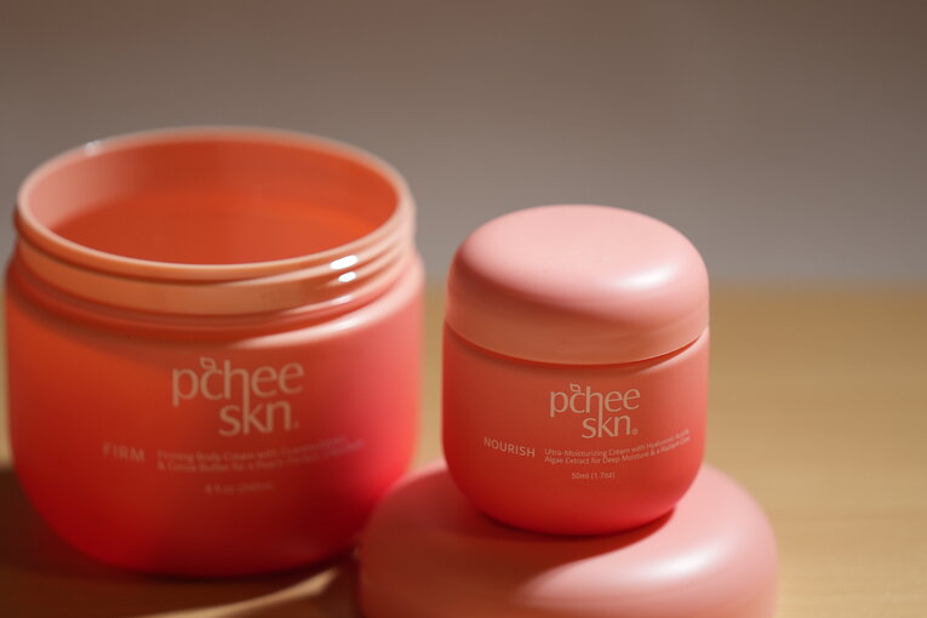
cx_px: 436
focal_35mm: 273
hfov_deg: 7.5
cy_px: 293
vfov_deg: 5.0
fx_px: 7029
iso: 500
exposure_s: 1/1600
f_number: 2.8
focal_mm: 174
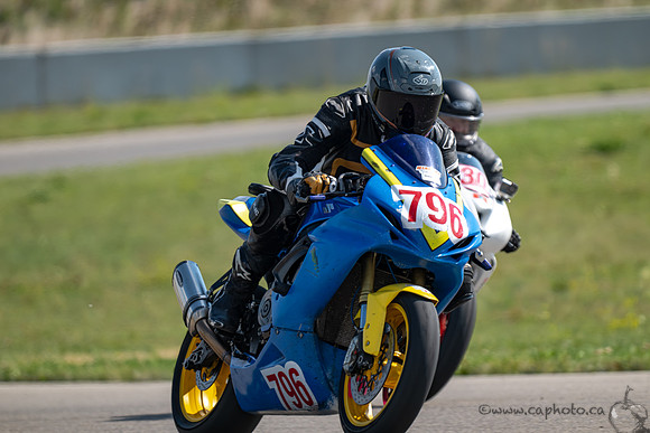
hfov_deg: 3.4
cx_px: 325
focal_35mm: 600
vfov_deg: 2.3
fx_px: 10835
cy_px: 216
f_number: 6.3
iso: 280
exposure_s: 1/1250
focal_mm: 600
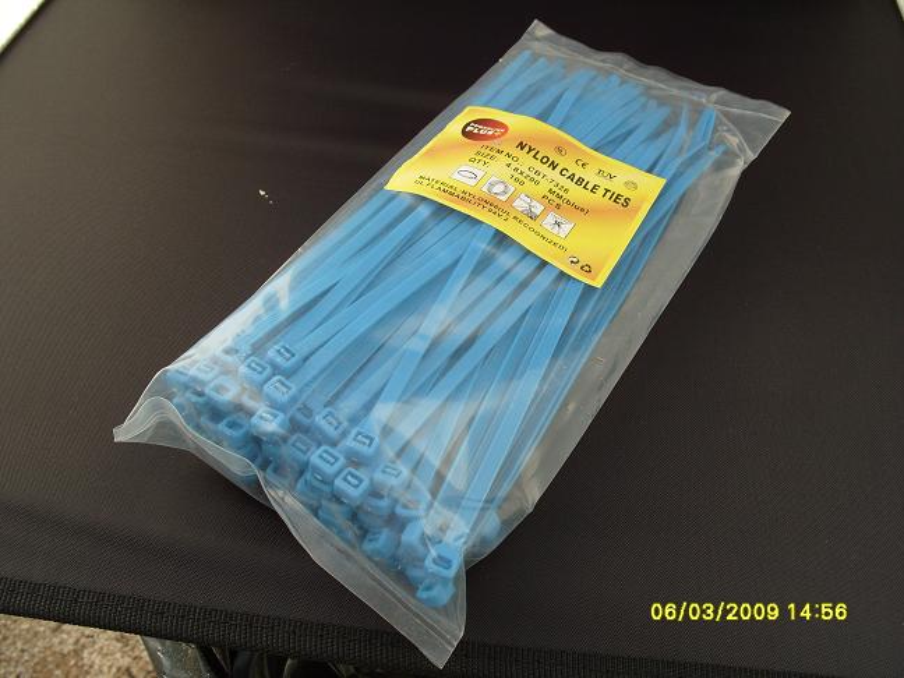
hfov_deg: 52.6
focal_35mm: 35
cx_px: 452
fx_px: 914
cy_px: 339
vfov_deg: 40.7
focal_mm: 7.8
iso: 80
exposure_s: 1/250
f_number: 5.3
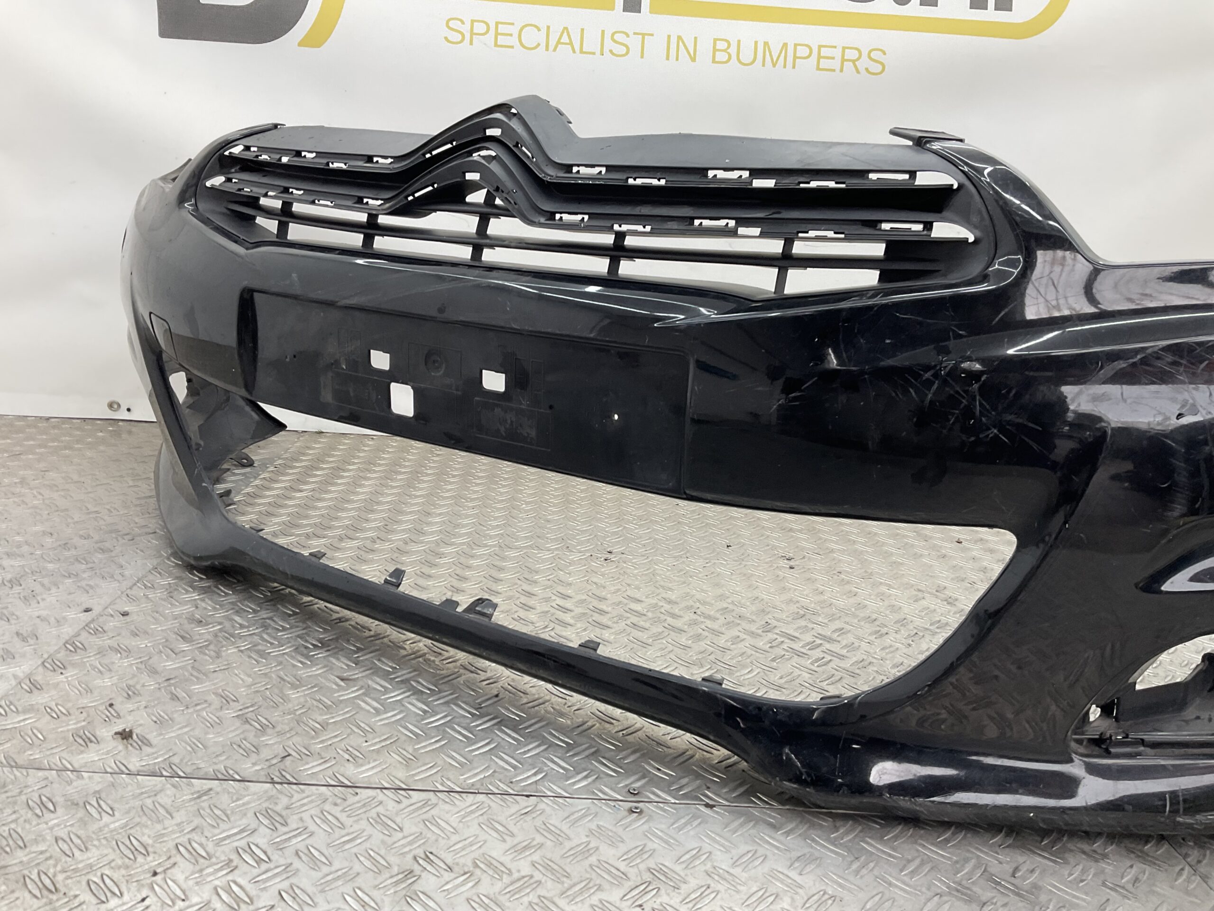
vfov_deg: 48.2
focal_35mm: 29
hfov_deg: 61.7
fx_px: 1017
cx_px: 607
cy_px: 456
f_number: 1.8
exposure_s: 1/120
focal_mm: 3
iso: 40
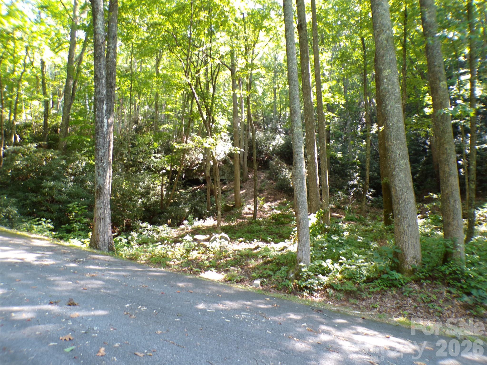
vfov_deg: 56.8
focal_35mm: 24
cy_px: 182
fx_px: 338
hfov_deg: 71.6
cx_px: 244
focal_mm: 4.3
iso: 114
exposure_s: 1/34
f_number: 3
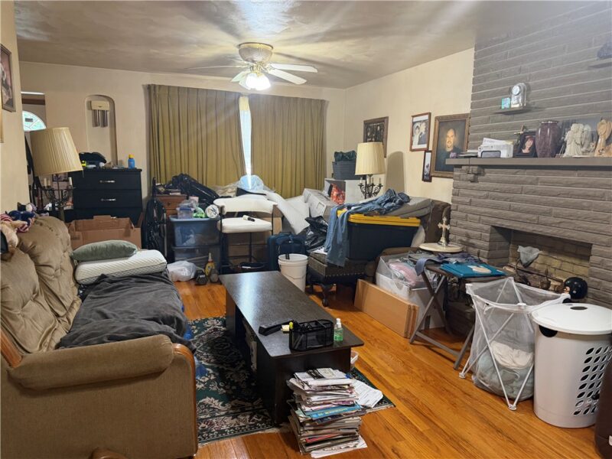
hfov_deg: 71.6
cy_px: 230
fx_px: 424
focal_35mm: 24
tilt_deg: -8.8
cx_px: 306
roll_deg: -0.5
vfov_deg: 56.8
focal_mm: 6.76
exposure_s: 1/60
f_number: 1.78
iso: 400
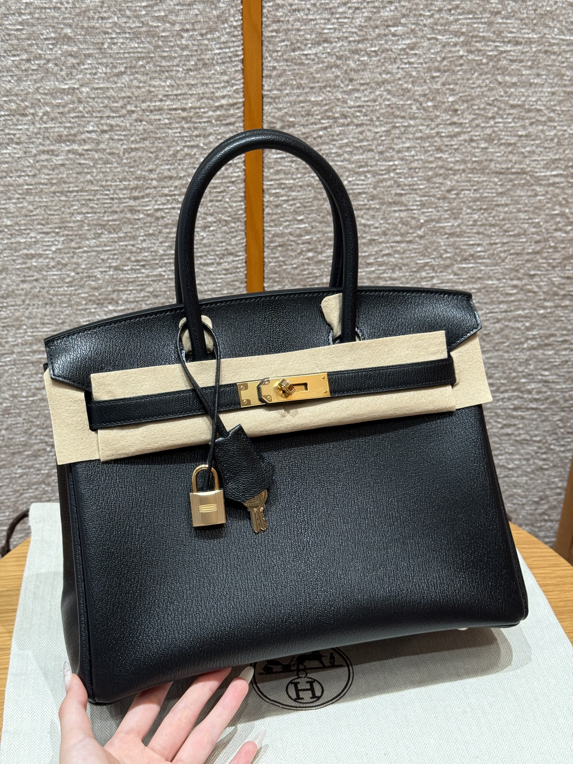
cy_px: 382
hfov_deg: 30.3
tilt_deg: -29.1
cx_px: 286
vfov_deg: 39.7
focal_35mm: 48
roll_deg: -0.5
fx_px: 1059
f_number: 1.78
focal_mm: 6.76
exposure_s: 1/60
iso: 100
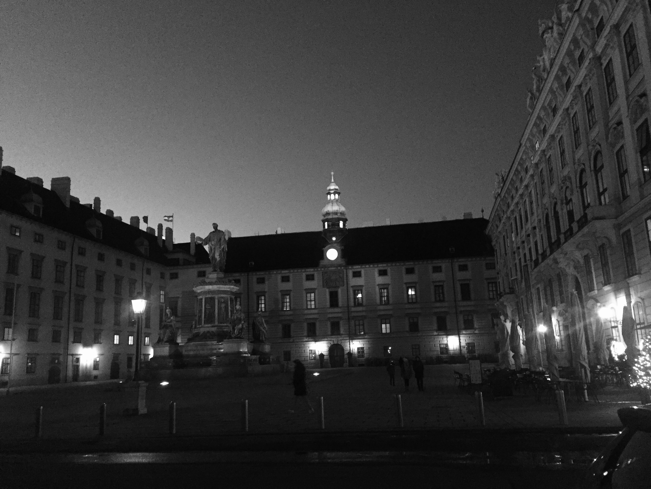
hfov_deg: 61.7
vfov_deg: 48.2
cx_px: 326
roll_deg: +2.8
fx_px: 545
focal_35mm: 29
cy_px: 244
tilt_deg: +12.1
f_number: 2.2
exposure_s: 1/17
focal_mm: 4.15
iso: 640
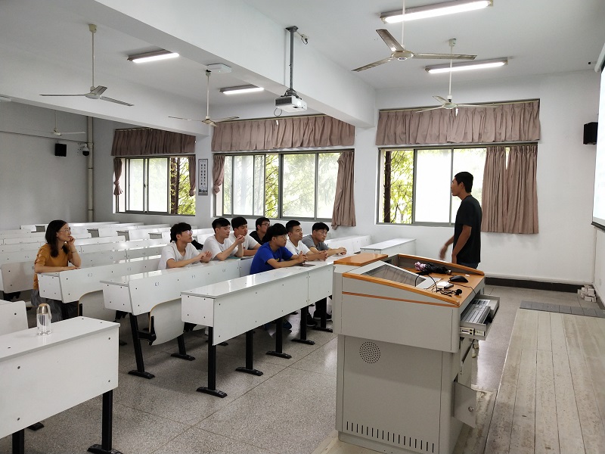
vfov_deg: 46.8
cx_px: 302
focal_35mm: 30
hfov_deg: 60.0
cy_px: 227
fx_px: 524
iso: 193
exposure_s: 1/50
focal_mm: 3.95
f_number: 1.8
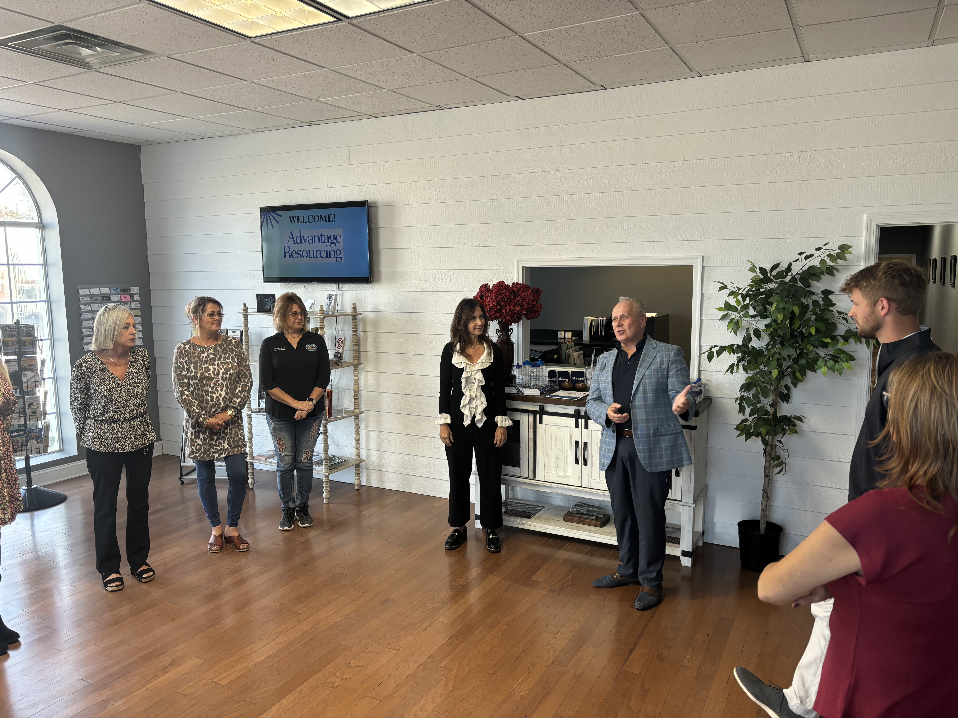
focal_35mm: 26
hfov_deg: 67.3
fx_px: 720
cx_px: 479
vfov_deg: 53.1
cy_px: 359
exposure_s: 1/120
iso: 100
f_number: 1.6
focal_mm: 5.96
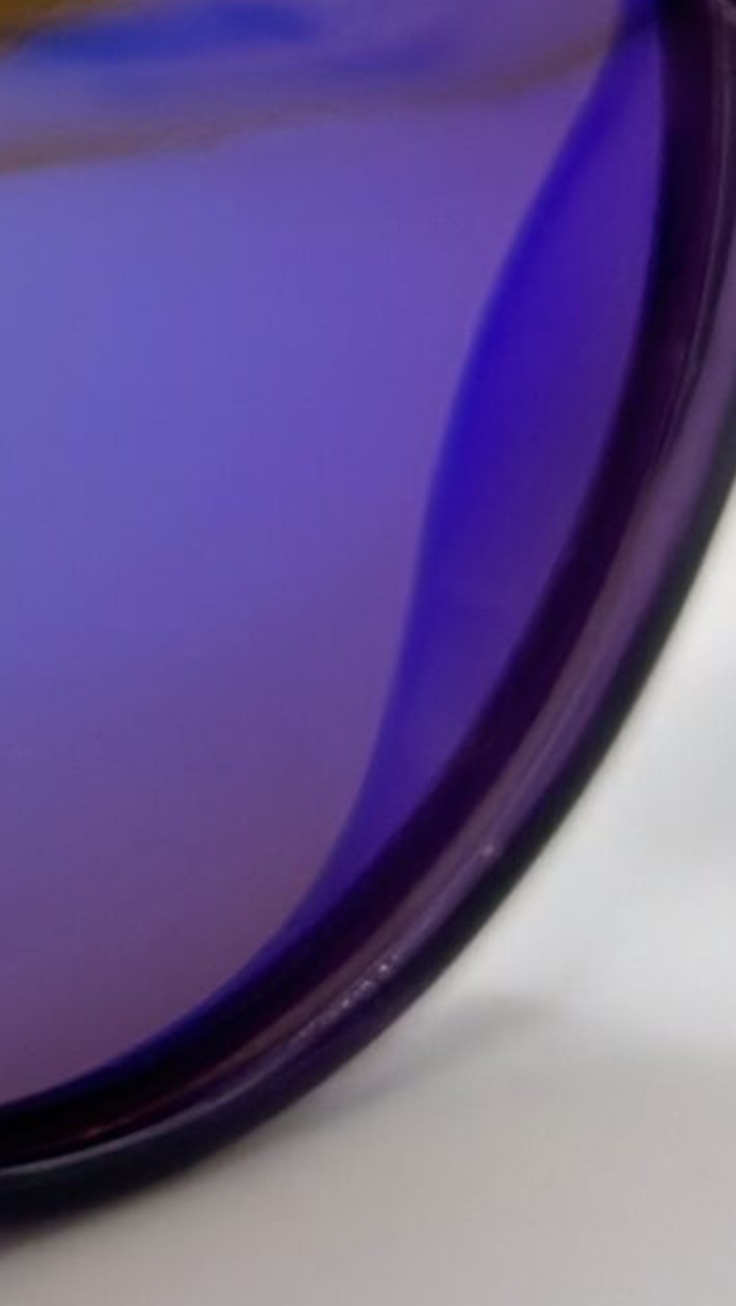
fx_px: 7315
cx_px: -872
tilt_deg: -23.0
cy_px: -525
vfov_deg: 10.0
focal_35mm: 211
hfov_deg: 5.6
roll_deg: -0.1
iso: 80
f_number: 1.78
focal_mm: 6.86
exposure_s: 1/903
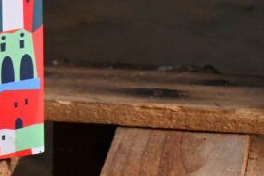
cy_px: -92
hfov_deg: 8.7
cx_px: -153
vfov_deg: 5.9
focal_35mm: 230
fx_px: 1687
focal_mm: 42
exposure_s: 1/125
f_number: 5.6
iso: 2500
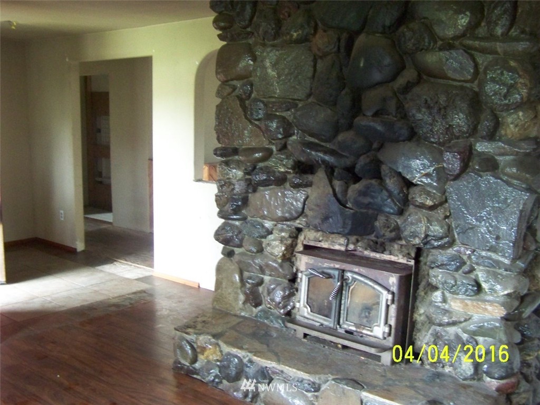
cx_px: 270
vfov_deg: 37.7
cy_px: 202
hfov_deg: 49.0
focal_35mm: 38
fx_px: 593
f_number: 2.8
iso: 400
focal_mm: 6.3
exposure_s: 1/15
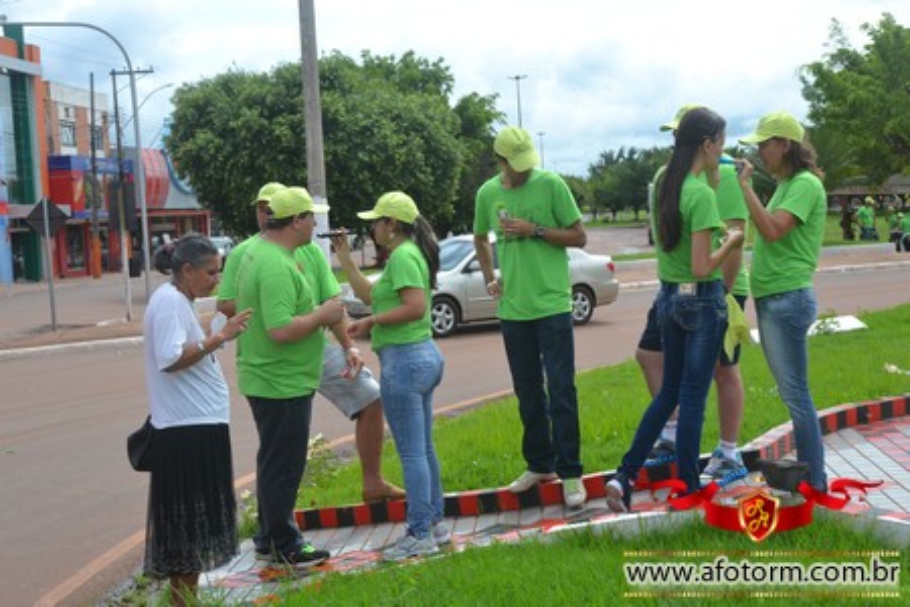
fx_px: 1517
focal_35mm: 60
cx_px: 455
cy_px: 304
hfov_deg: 33.4
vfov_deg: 22.6
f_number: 8
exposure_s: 1/250
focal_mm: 40
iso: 100
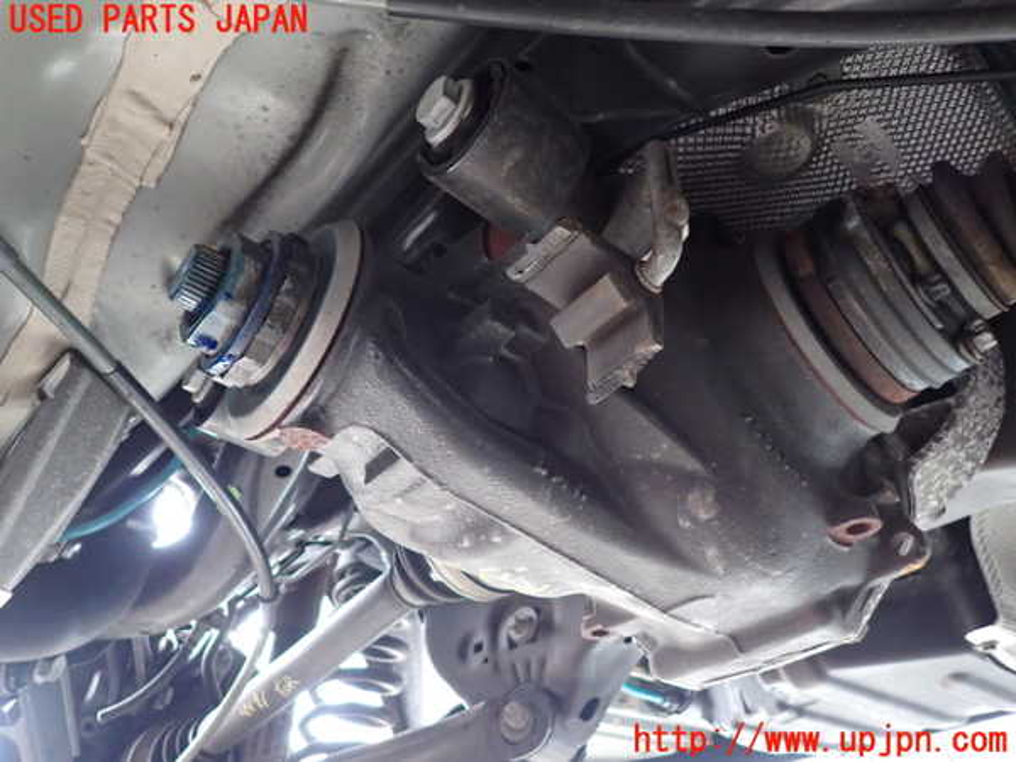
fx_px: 734
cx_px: 508
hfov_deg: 69.4
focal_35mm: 25
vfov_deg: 54.9
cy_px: 381
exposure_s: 1/30
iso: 800
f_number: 2
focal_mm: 4.5
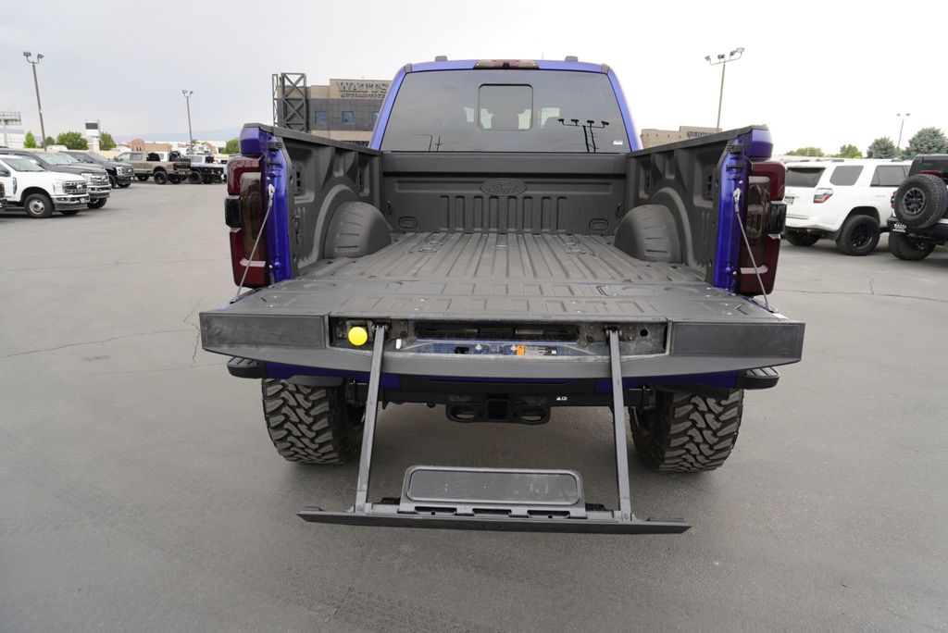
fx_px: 632
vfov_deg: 53.2
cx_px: 474
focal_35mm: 24
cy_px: 316
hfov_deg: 73.7
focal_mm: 16
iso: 100
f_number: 5
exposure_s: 1/80
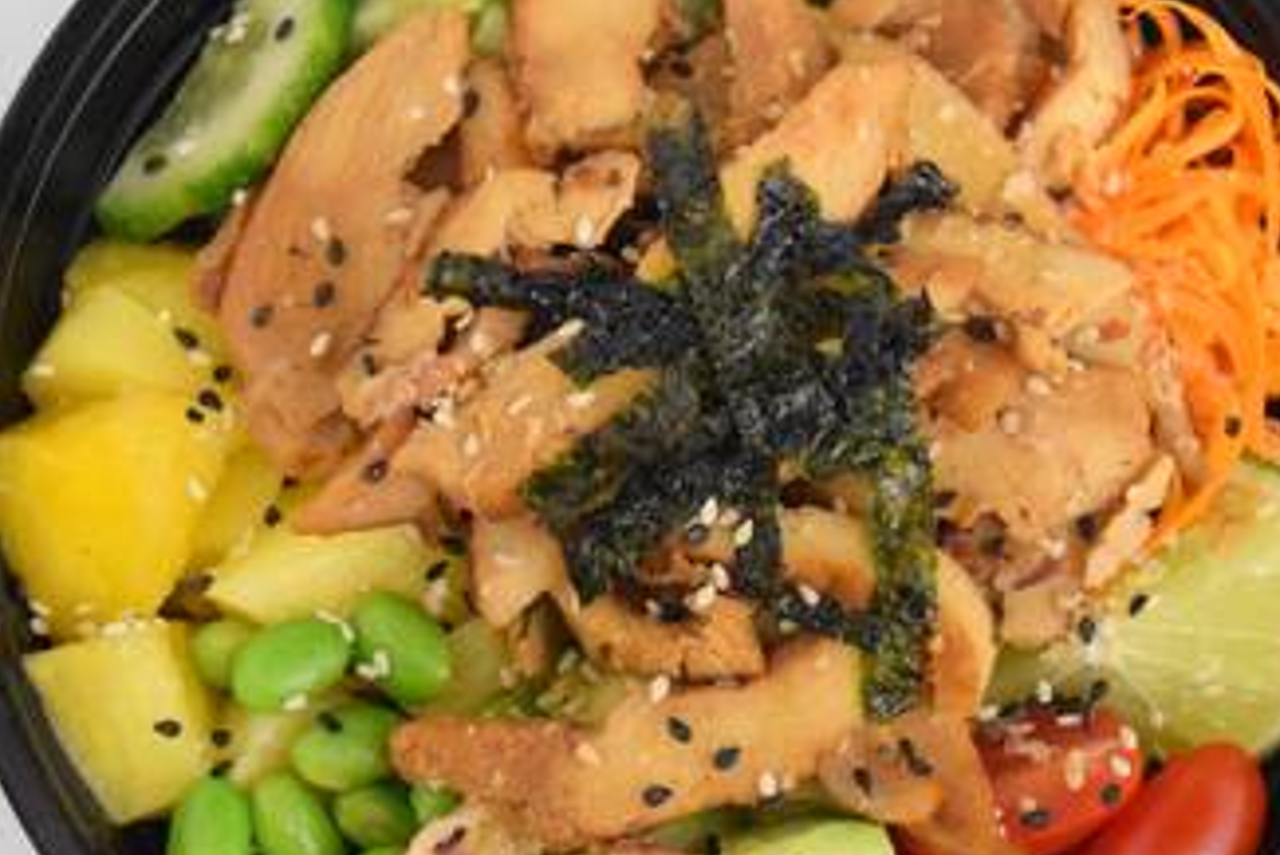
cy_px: 481
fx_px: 2597
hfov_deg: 27.7
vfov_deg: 18.7
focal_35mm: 73
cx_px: 666
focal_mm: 24
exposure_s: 1/60
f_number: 4
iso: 3200
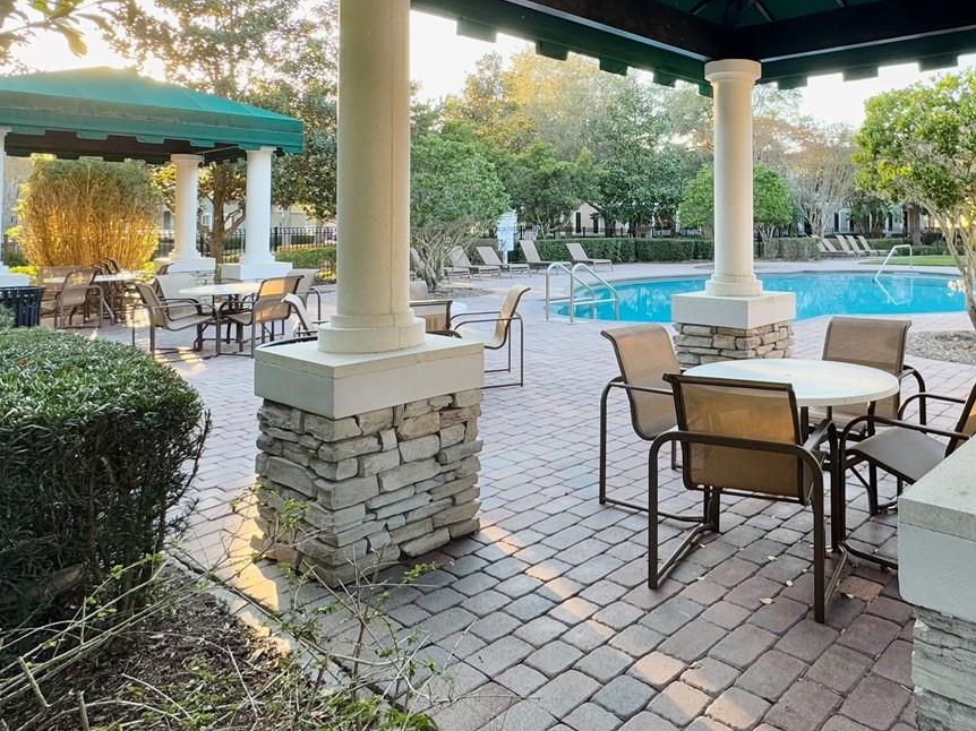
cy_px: 197
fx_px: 733
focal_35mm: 26
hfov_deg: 64.4
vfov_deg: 51.1
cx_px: 697
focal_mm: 2.22
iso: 64
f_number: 2.2
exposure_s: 1/99
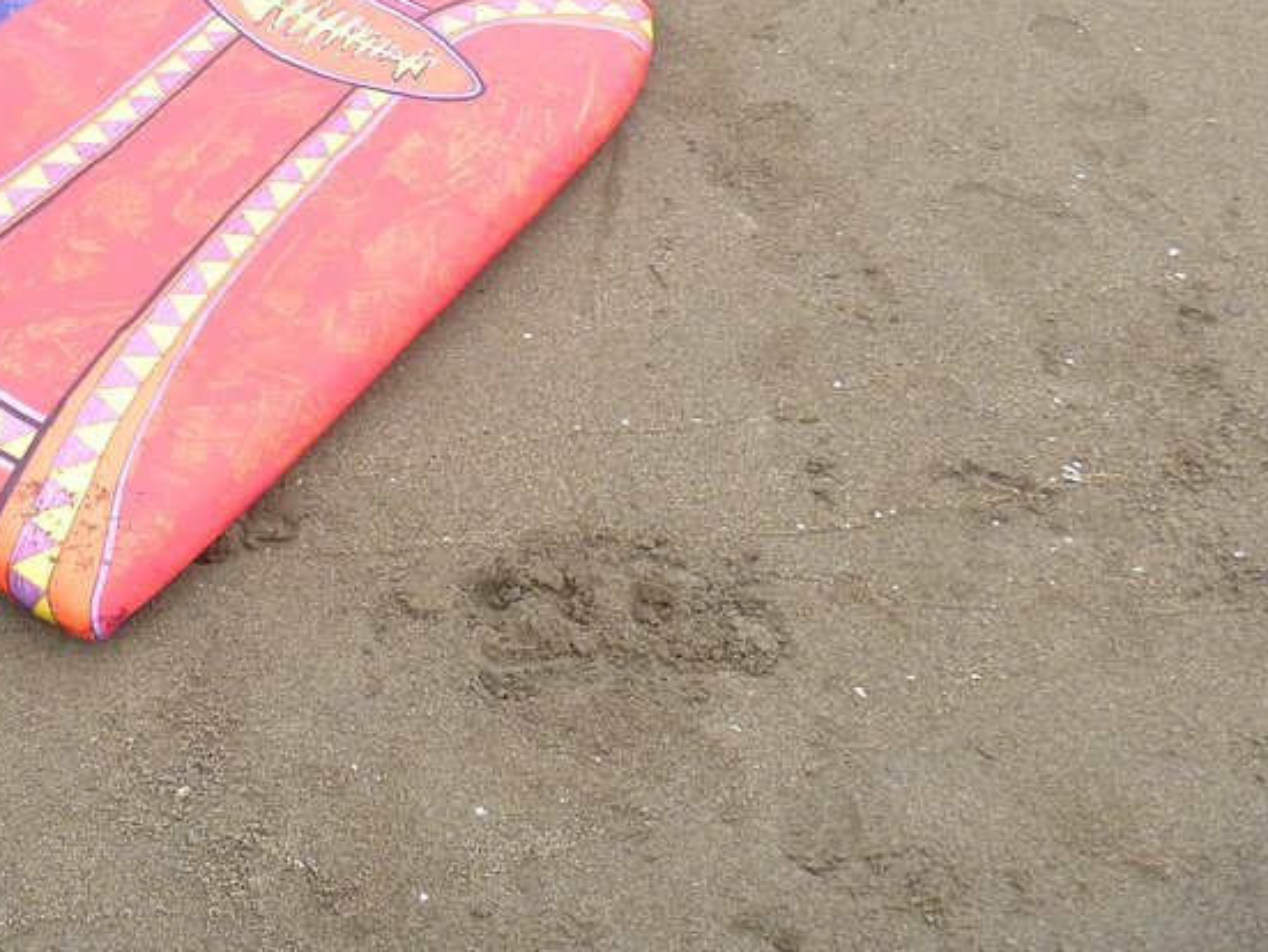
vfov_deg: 22.2
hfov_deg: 28.7
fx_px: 2383
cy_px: 143
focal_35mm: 65
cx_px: 133
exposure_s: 1/200
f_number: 3.5
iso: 200
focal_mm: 6.3
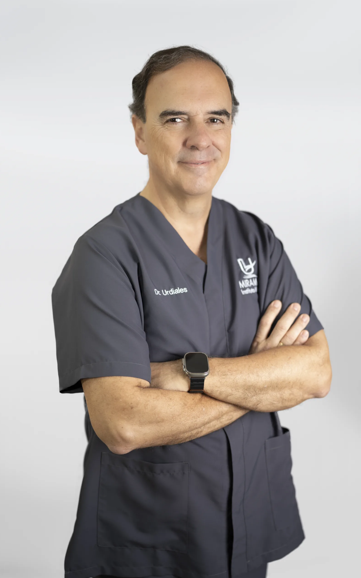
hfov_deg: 35.3
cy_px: 289
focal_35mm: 36
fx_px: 567
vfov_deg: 54.0
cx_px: 181
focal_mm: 35
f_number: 1.4
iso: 50
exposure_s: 1/100
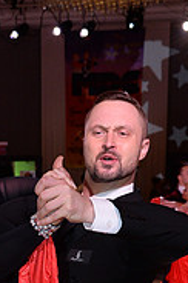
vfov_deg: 15.9
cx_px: 21
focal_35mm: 120
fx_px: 943
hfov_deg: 11.3
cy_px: 405
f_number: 6.3
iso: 2000
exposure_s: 1/250
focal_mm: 38
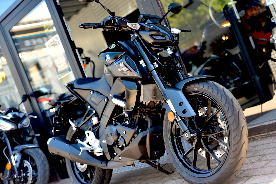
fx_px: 445
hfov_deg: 34.5
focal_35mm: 58
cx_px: 138
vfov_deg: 23.4
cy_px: 92
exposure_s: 1/60
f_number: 2.8
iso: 100
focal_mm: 58
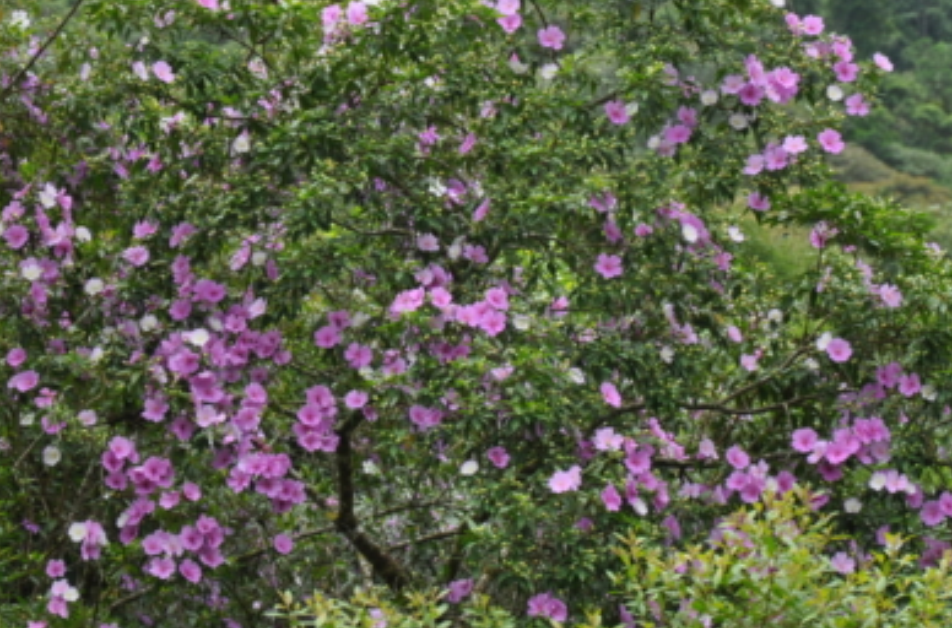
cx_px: 562
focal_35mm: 192
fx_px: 5061
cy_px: 150
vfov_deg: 7.1
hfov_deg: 10.7
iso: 200
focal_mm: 80
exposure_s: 1/400
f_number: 5.6
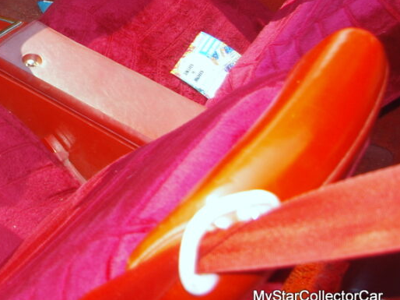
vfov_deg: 26.3
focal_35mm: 54
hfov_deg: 32.3
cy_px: 44
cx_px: -13
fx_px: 624
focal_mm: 18
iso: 100
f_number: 4.5
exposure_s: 1/180
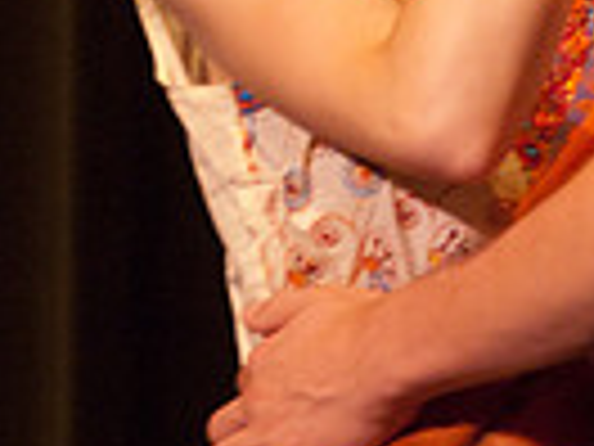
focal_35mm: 836
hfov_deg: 2.4
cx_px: 601
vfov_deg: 1.8
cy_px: -243
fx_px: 14346
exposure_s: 1/40
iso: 1000
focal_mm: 170
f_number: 2.8
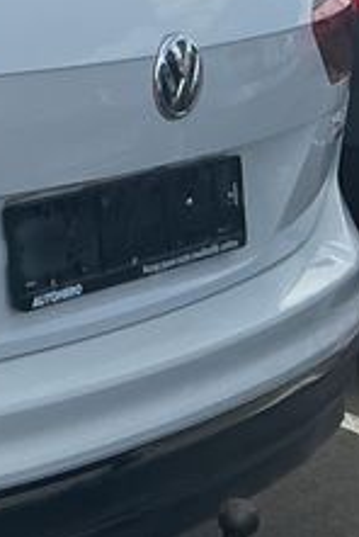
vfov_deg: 18.5
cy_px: 75
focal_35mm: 109
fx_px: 1625
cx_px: -577
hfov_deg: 10.4
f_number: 1.8
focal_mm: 3
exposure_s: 1/1786
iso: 25
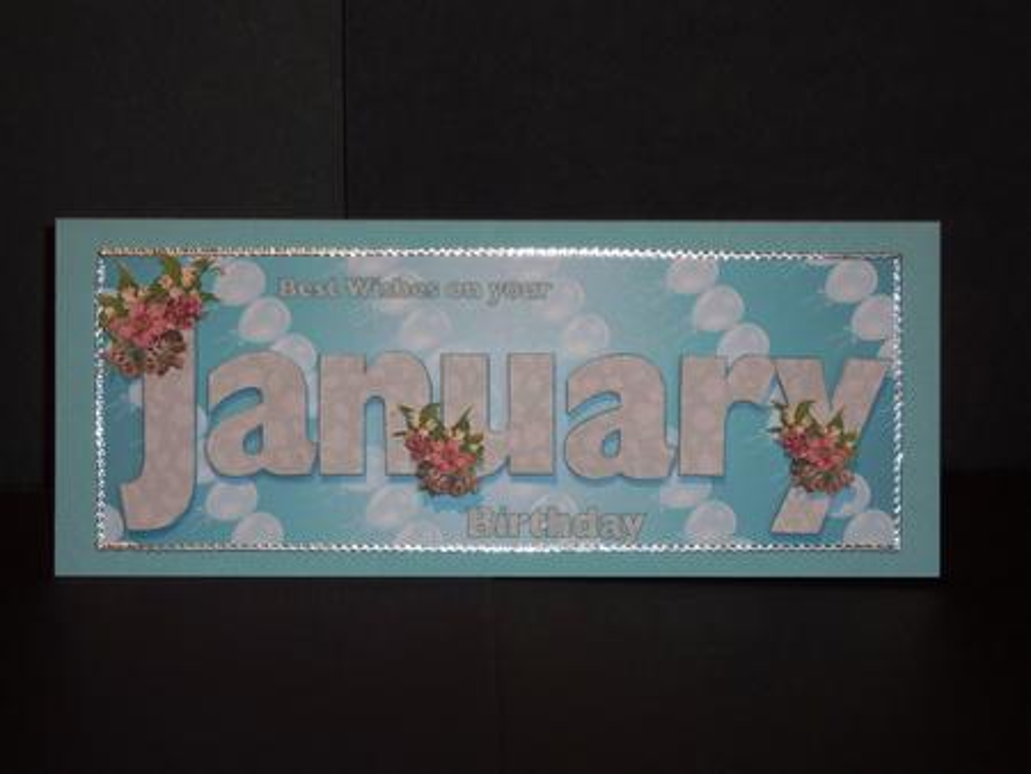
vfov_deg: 17.8
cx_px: 516
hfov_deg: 23.5
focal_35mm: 83
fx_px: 2473
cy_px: 387
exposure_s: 1/40
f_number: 4.2
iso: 100
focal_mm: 13.7
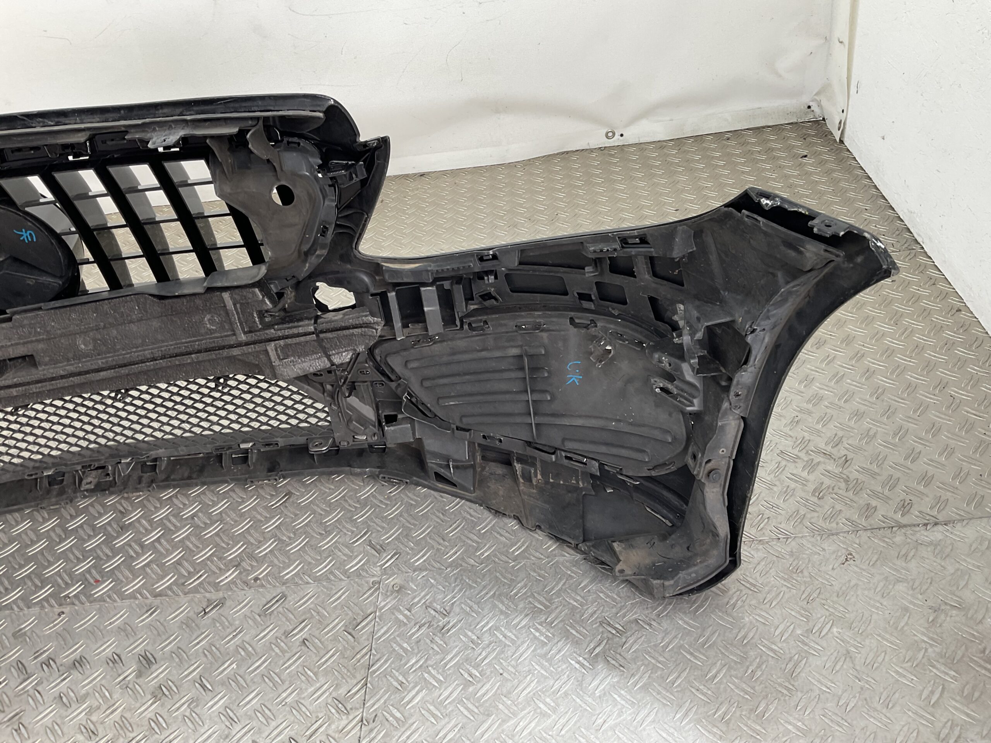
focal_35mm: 29
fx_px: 830
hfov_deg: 61.7
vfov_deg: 48.2
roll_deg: +8.2
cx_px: 496
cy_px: 372
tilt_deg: -40.3
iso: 32
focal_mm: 3
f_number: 1.8
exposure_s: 1/120
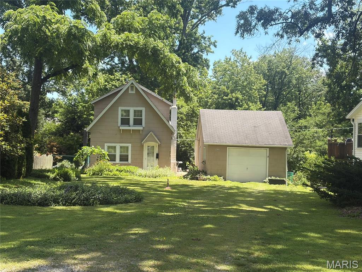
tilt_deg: +0.7
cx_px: 181
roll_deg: -0.6
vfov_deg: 28.0
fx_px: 544
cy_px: 136
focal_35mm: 52
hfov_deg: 36.8
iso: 32
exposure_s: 1/987
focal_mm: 5.96
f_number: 1.6
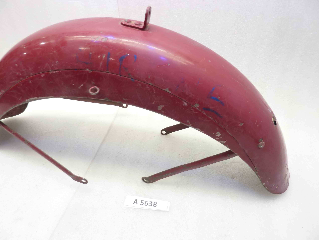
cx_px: 160
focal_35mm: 25
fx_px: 230
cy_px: 120
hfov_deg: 69.4
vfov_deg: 54.9
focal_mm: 4.1
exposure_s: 1/8
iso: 125
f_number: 3.3
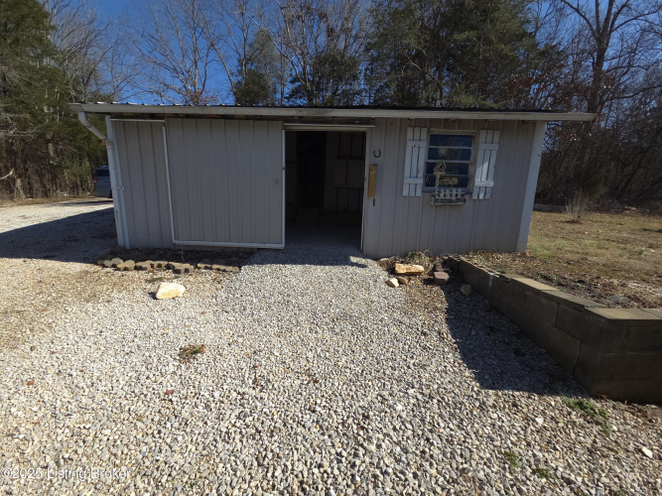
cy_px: 248
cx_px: 331
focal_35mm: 13
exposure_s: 1/1012
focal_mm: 2.2
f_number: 2.2
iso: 50
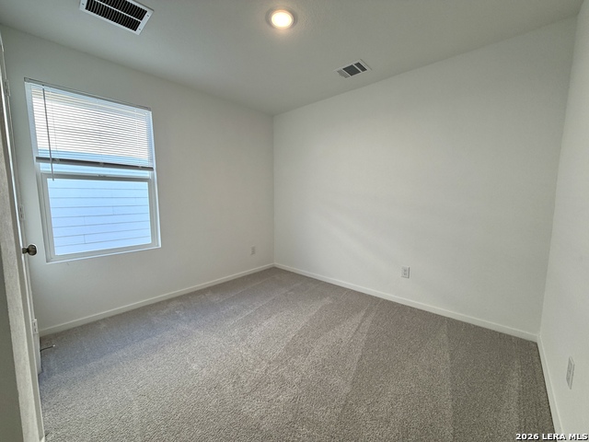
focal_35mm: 14
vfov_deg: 85.7
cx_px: 294
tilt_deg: -6.0
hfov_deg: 102.1
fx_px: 238
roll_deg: +0.3
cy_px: 221
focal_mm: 2.22
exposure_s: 1/120
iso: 80
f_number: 2.2
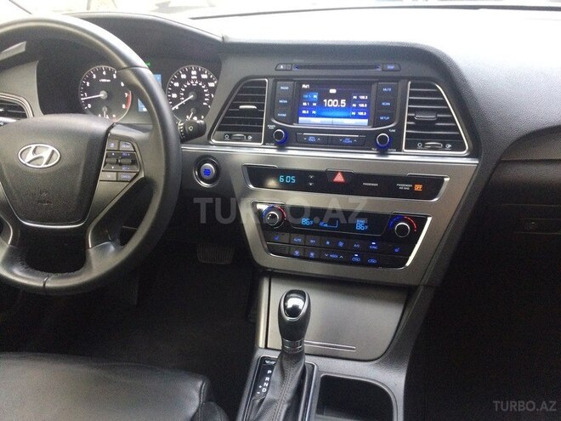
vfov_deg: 48.2
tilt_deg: -27.5
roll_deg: +0.3
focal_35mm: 29
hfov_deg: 61.7
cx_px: 280
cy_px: 210
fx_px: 470
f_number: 2.2
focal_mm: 4.15
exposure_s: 1/33
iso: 320
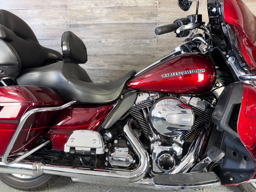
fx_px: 177
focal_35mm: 24
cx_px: 128
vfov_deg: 56.8
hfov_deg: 71.6
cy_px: 96
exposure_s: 1/21
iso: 64
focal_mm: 6.76
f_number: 1.78
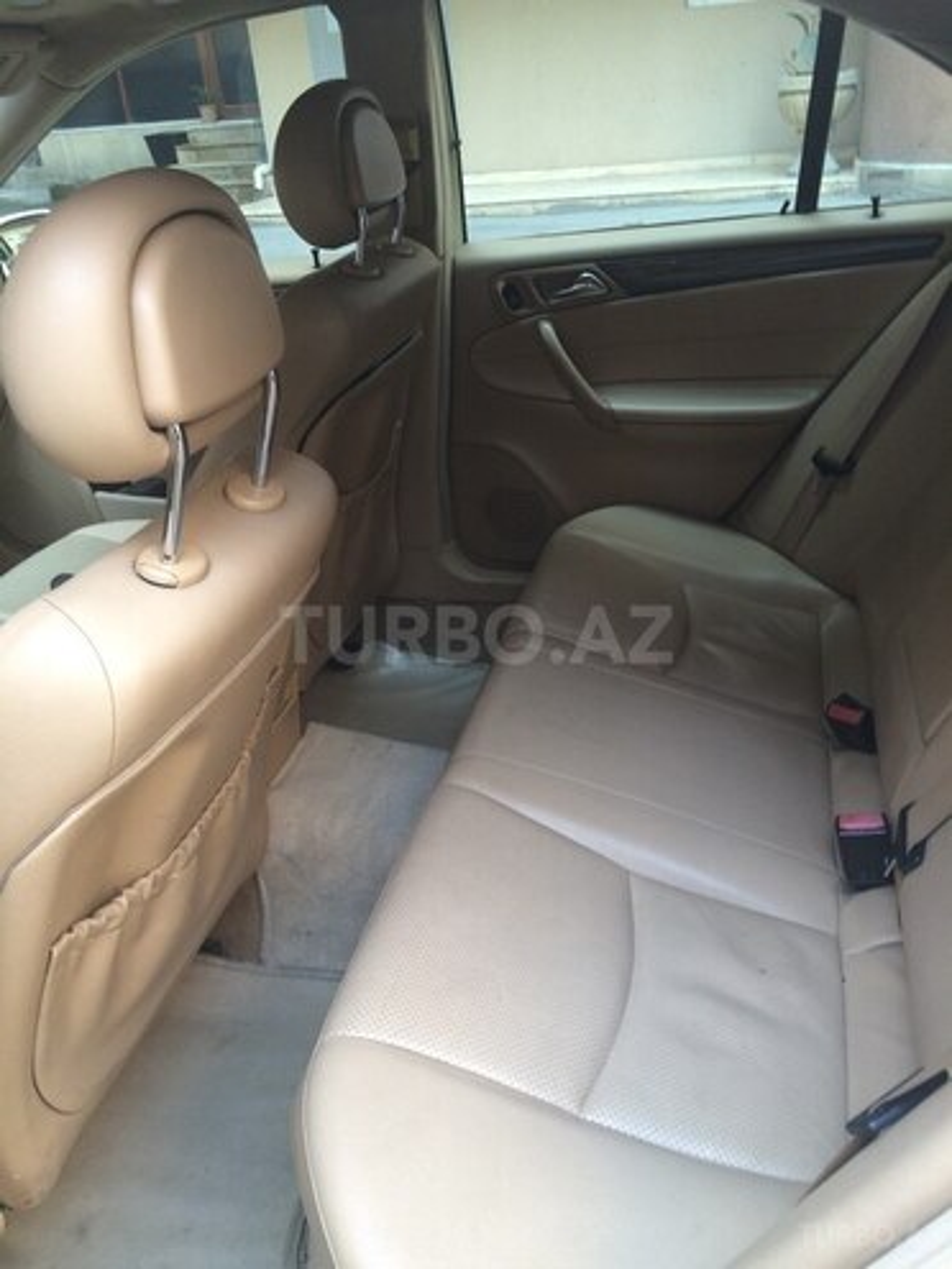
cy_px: 634
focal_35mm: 29
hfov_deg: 48.2
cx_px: 476
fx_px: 1063
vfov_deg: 61.7
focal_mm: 4.15
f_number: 2.2
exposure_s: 1/50
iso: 50
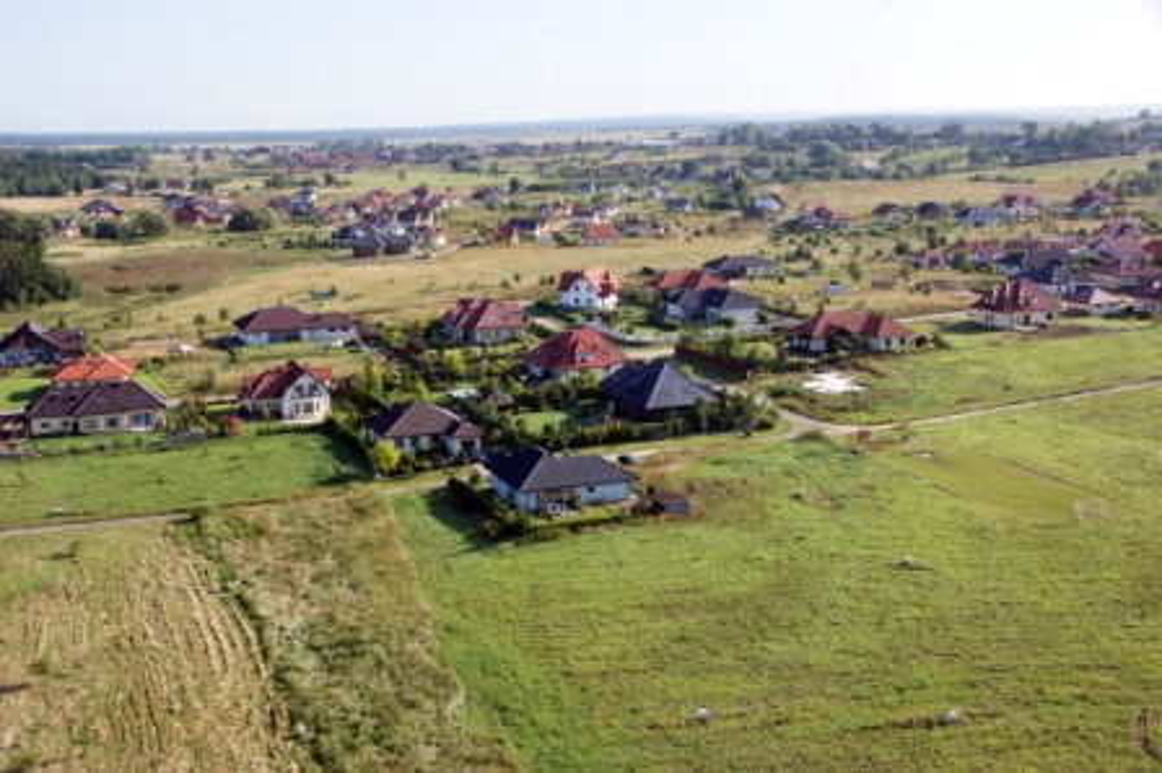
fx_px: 1355
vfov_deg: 31.8
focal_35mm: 42
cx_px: 581
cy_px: 386
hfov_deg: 46.4
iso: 400
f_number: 9
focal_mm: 28
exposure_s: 1/80
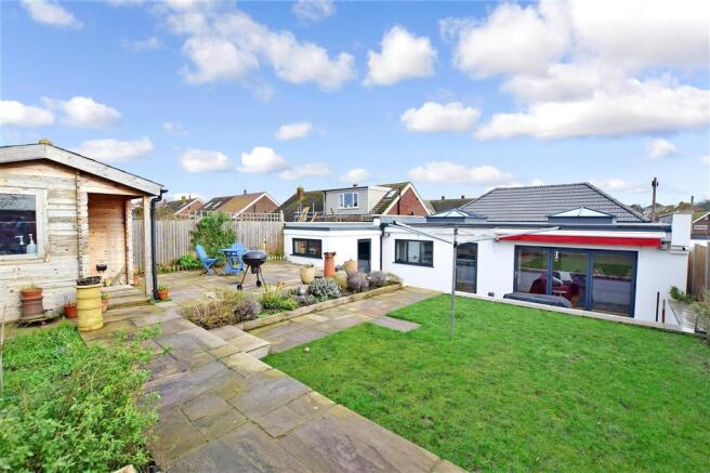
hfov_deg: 100.4
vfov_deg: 77.3
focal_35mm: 15
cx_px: 355
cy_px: 236
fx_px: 296
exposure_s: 1/250
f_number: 8
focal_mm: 10
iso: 400
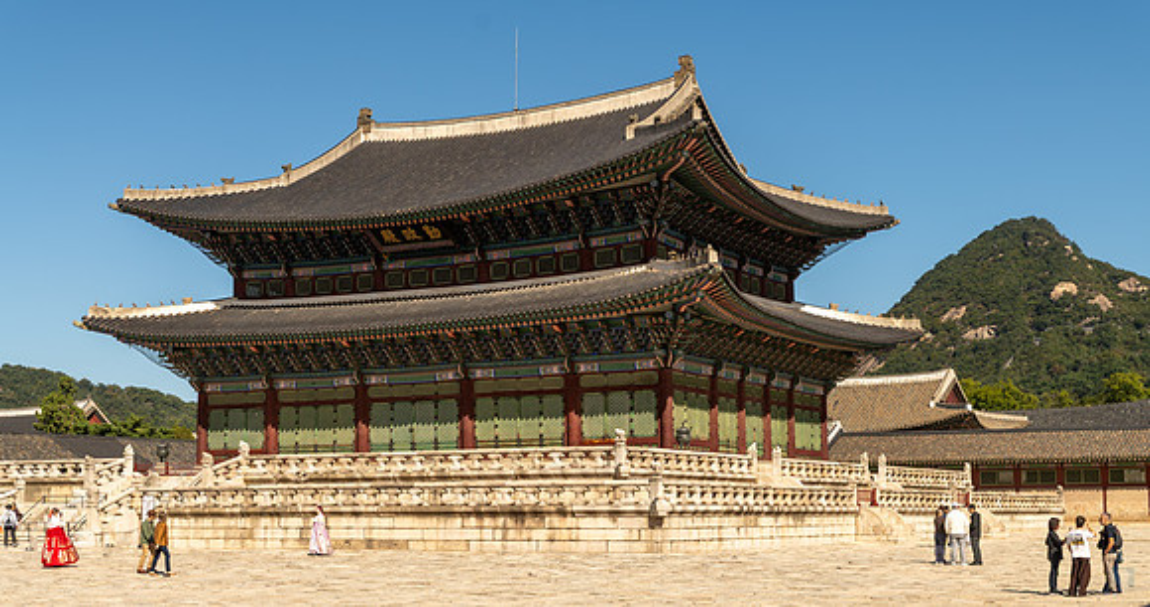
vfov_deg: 21.5
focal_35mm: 53
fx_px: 1592
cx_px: 575
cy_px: 383
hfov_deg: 39.7
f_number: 5
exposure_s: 1/640
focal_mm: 48
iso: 64
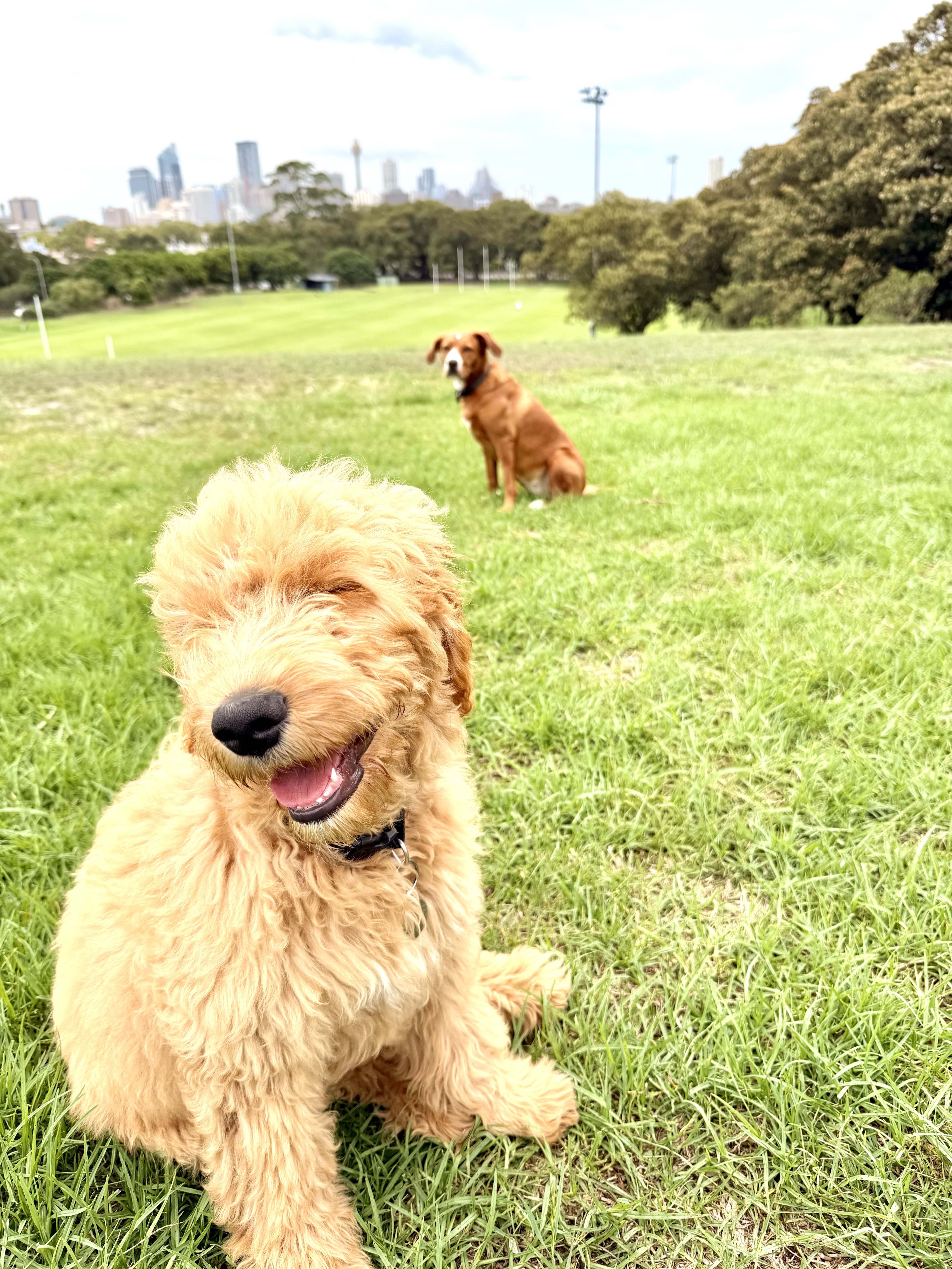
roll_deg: +0.7
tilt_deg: -24.5
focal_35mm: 24
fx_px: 880
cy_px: 634
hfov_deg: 56.8
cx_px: 476
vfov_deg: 71.6
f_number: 1.78
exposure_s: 1/1770
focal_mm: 6.76
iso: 80
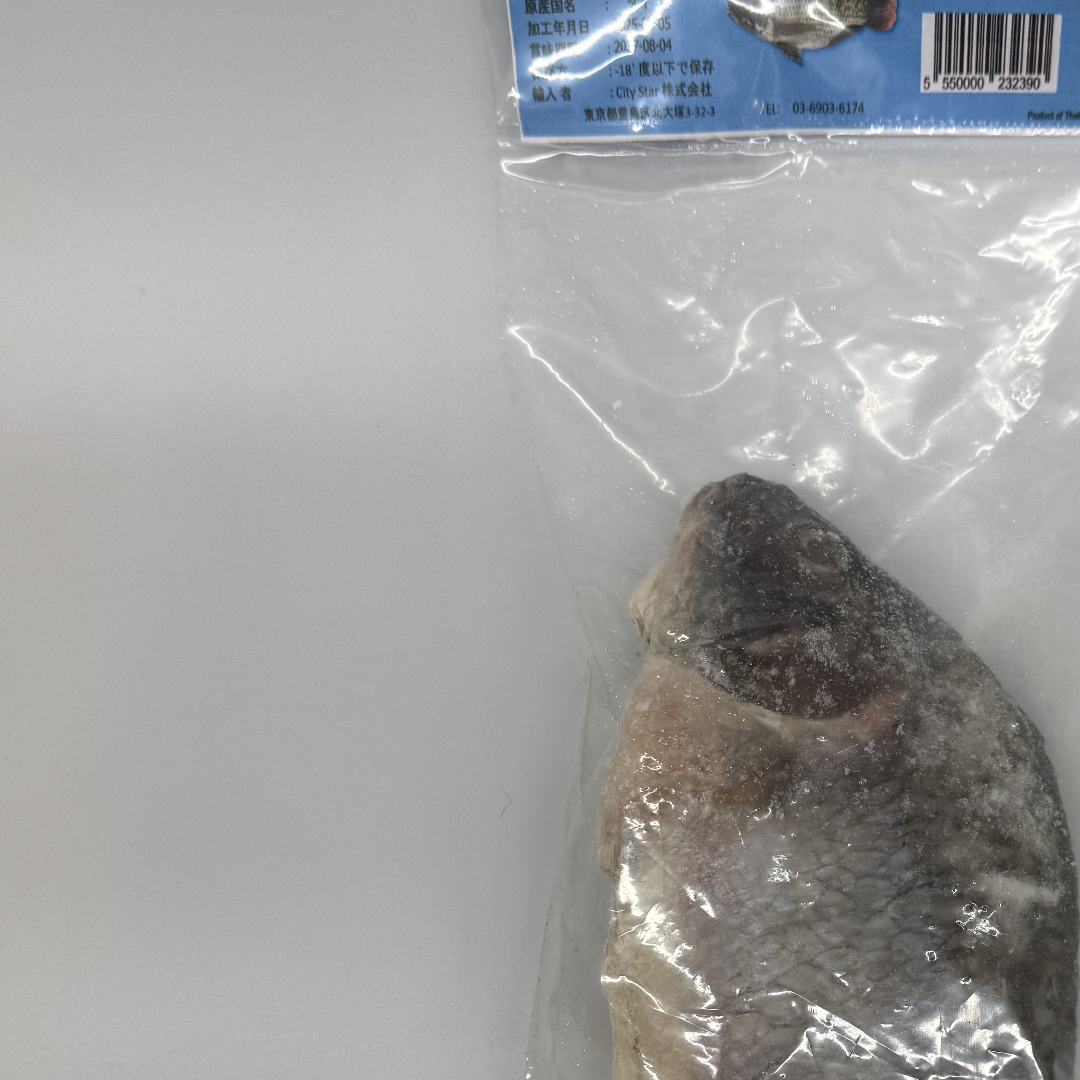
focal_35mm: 43
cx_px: 812
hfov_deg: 38.2
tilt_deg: -83.4
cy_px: 865
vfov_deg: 37.7
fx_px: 1518
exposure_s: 1/303
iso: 80
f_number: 1.78
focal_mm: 6.76
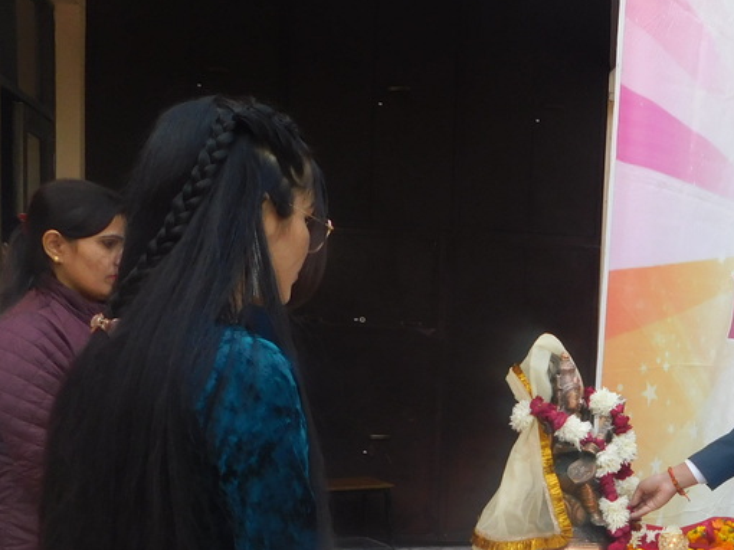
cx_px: 702
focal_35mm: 52
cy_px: 442
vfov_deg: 27.4
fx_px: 1102
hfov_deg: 34.2
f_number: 3
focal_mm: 4
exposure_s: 1/250
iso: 125
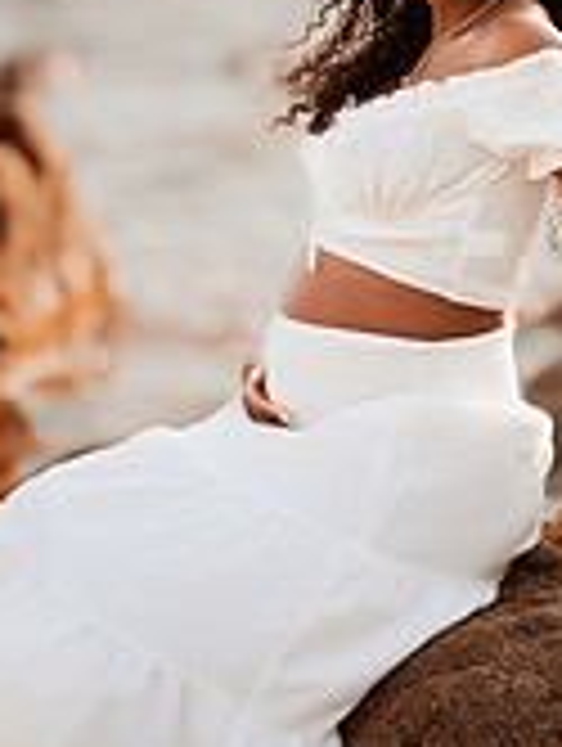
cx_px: 348
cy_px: 81
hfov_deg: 4.2
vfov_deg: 5.6
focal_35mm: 351
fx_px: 7579
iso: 125
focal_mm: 135
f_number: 1.8
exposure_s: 1/4000
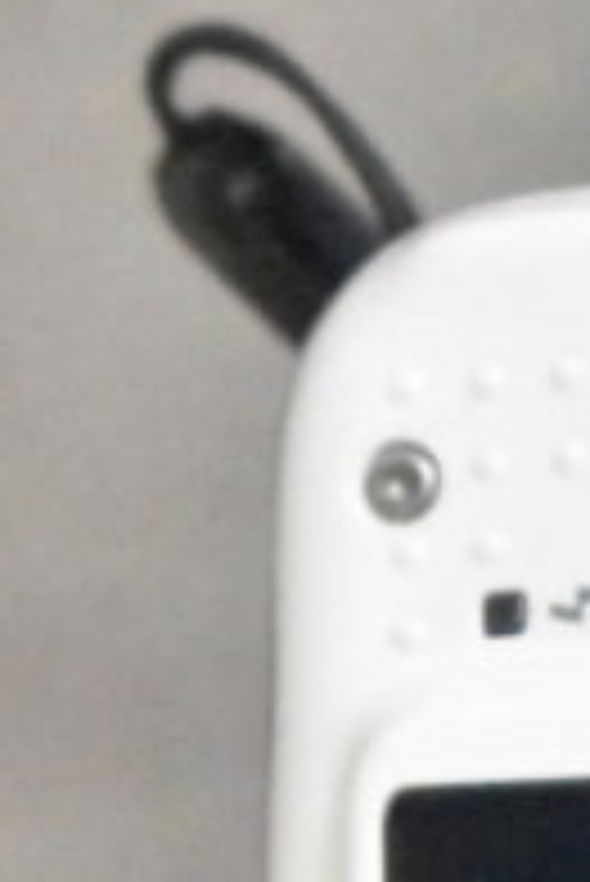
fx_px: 9455
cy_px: 1649
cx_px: 1130
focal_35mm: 385
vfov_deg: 5.3
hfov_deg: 3.5
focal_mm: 55
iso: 25600
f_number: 5.6
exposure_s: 1/100
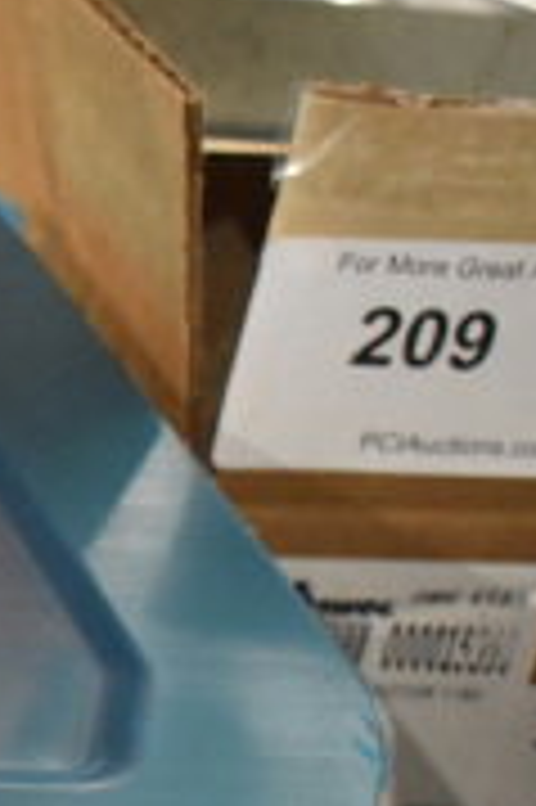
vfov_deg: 16.6
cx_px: -788
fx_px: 2752
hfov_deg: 9.7
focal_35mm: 123
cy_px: 628
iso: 4000
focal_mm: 24
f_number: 4
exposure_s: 1/40
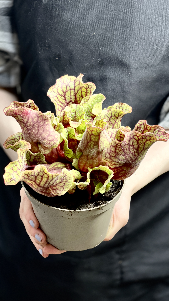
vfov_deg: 29.0
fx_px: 582
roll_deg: +1.0
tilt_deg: -28.5
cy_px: 146
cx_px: 76
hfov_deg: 16.5
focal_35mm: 73
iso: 125
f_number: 2.2
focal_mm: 7.5
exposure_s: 1/33
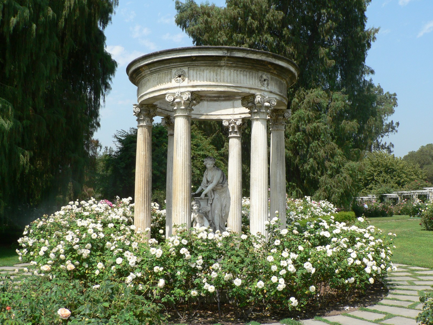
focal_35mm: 36
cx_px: 216
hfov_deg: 51.4
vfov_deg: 39.7
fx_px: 450
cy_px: 162
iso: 80
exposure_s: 1/400
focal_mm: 6
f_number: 4.5
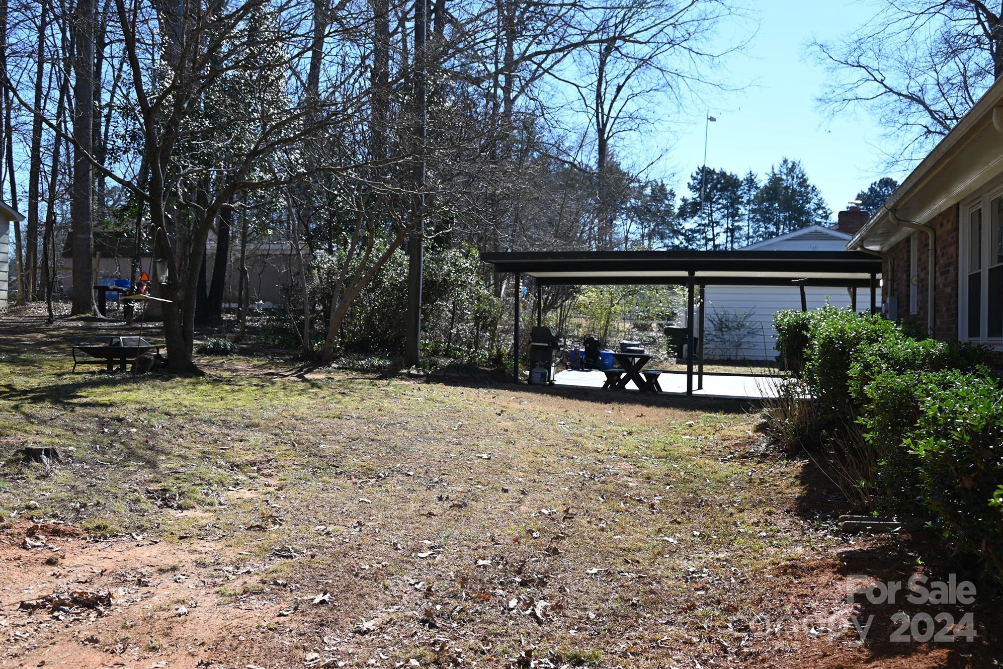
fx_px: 1059
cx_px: 497
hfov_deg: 50.7
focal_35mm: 38
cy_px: 326
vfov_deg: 35.1
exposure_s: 1/320
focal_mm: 37
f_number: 6.3
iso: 100
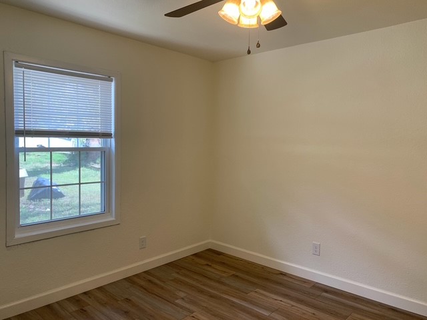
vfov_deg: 53.1
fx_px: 321
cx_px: 214
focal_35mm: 26
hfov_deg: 67.3
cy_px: 160
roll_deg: -0.7
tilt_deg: -4.6
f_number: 1.8
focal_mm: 4.25
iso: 64
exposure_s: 1/60
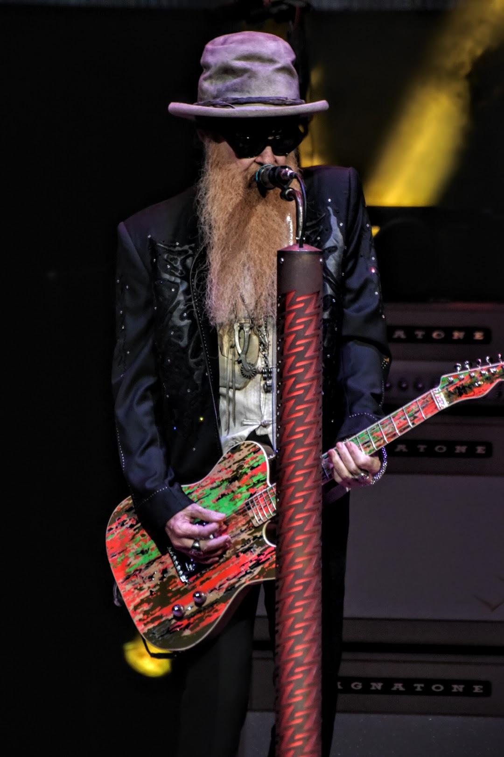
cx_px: 252
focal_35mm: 650
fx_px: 13649
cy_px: 378
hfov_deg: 2.1
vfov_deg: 3.2
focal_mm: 650
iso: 5000
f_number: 8
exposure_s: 1/800
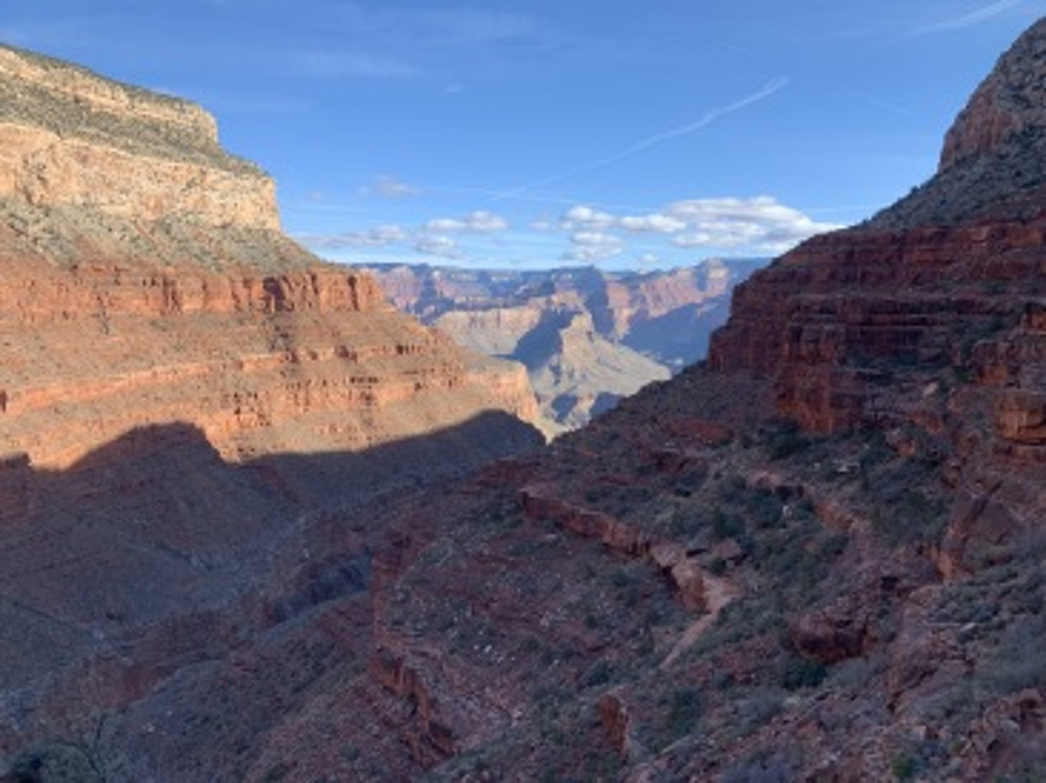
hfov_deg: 67.3
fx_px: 785
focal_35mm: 26
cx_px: 523
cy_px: 392
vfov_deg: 53.0
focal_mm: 4.25
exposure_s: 1/1043
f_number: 1.8
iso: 25
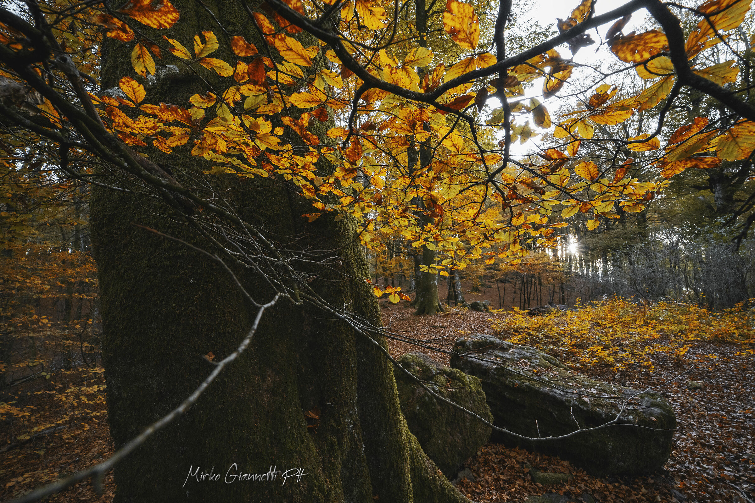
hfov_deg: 104.3
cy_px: 252
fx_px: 294
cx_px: 378
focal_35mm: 14
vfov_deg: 81.2
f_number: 11
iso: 2500
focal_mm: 14
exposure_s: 1/125
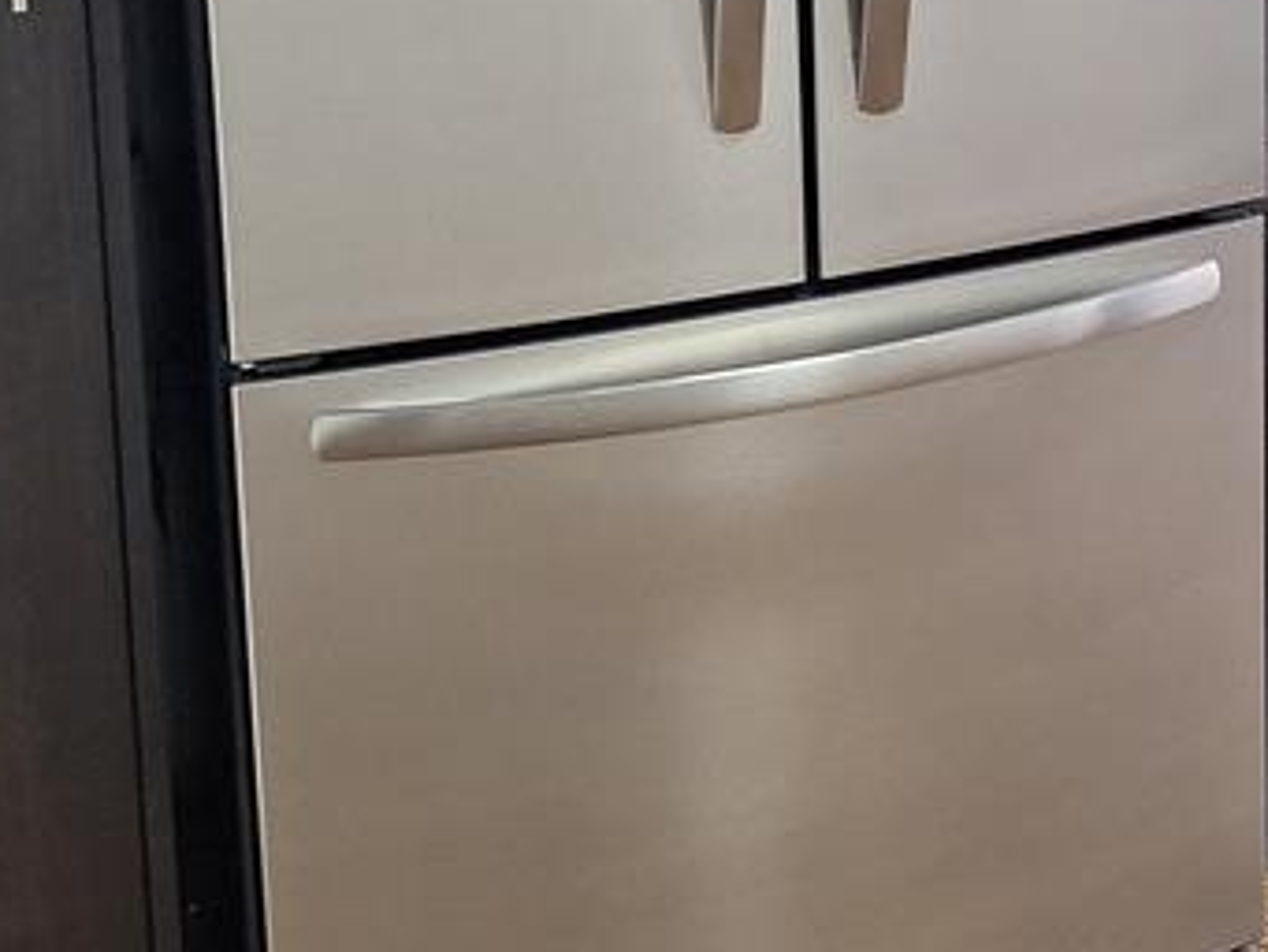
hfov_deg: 26.7
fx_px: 2528
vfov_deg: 20.3
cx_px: 1261
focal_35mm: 69
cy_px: -115
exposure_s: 1/40
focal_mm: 5.54
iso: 100
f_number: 1.8
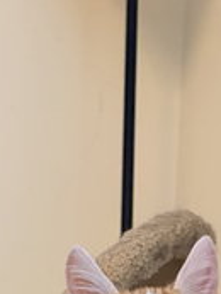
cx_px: 136
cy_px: 482
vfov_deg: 17.1
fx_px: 850
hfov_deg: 14.8
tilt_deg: +8.4
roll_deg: -2.8
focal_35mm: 100
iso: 500
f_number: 1.6
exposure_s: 1/30
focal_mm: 5.96
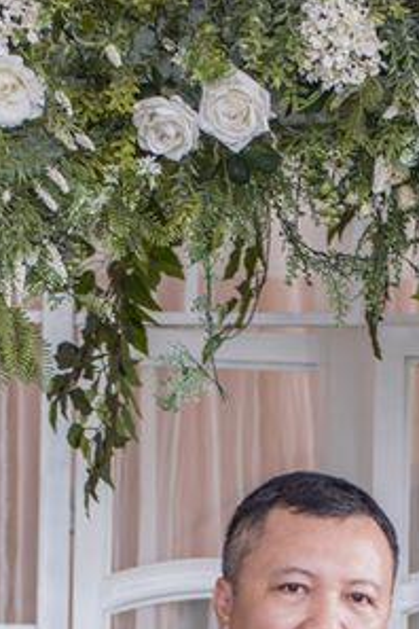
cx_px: 339
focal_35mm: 150
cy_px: 1066
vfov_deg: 12.7
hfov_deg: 9.1
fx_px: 2619
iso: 200
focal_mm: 35
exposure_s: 1/125
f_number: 2.5
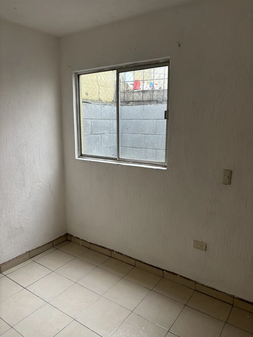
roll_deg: -0.9
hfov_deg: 53.1
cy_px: 168
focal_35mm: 26
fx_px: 253
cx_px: 126
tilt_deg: -9.8
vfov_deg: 67.3
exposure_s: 1/60
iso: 160
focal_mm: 5.96
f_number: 1.6
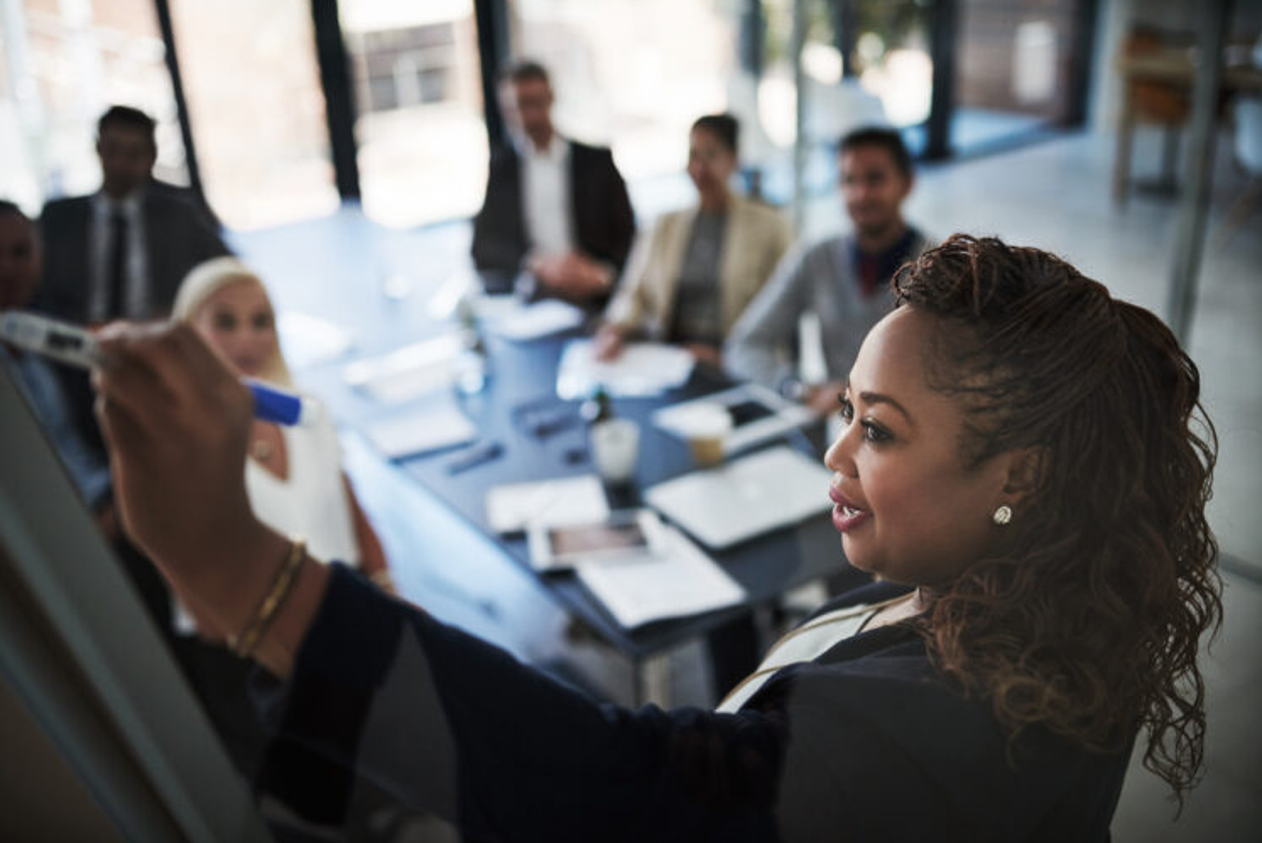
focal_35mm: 36
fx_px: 1263
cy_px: 413
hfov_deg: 53.1
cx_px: 622
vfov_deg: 36.9
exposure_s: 1/640
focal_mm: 35
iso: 500
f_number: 1.8
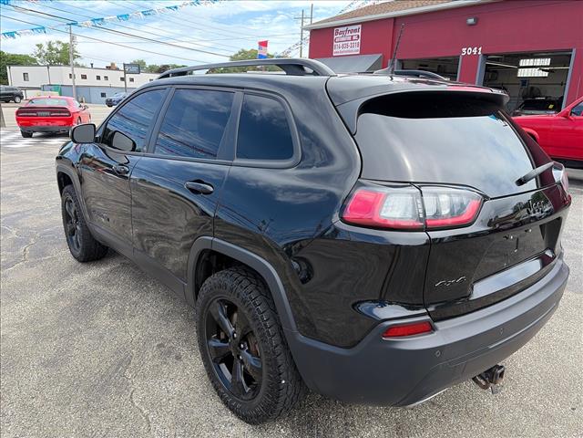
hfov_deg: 67.3
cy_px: 219
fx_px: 438
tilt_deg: -15.8
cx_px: 292
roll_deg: +0.1
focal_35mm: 26
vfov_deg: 53.1
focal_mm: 5.96
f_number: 1.6
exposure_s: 1/1117
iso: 64
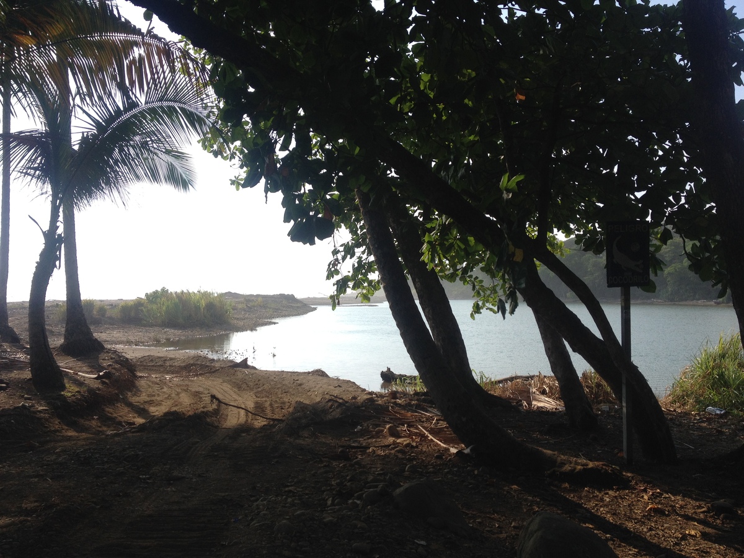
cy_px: 279
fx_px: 752
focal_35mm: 35
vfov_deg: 40.7
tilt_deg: -1.6
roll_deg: +0.5
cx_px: 372
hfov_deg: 52.6
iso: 50
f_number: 2.4
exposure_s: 1/1534
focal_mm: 4.28
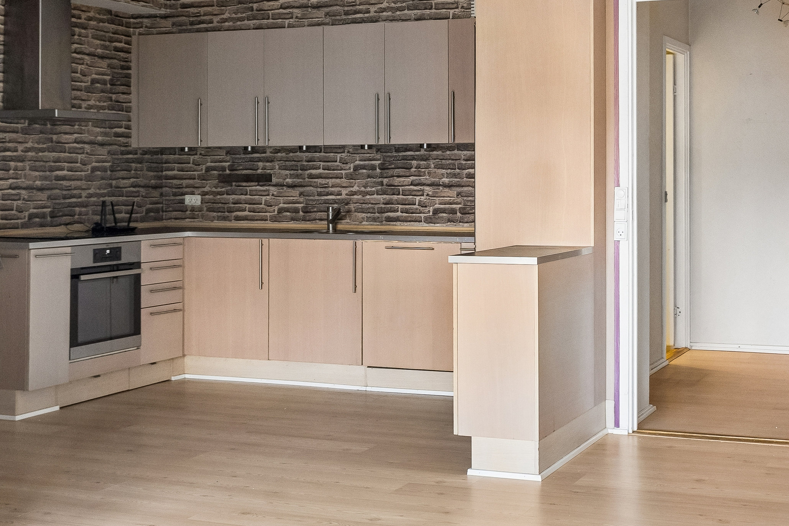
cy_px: 148
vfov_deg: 24.8
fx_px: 1183
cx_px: 483
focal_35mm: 54
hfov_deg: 36.7
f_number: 5.6
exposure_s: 1/20
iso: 250
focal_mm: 25
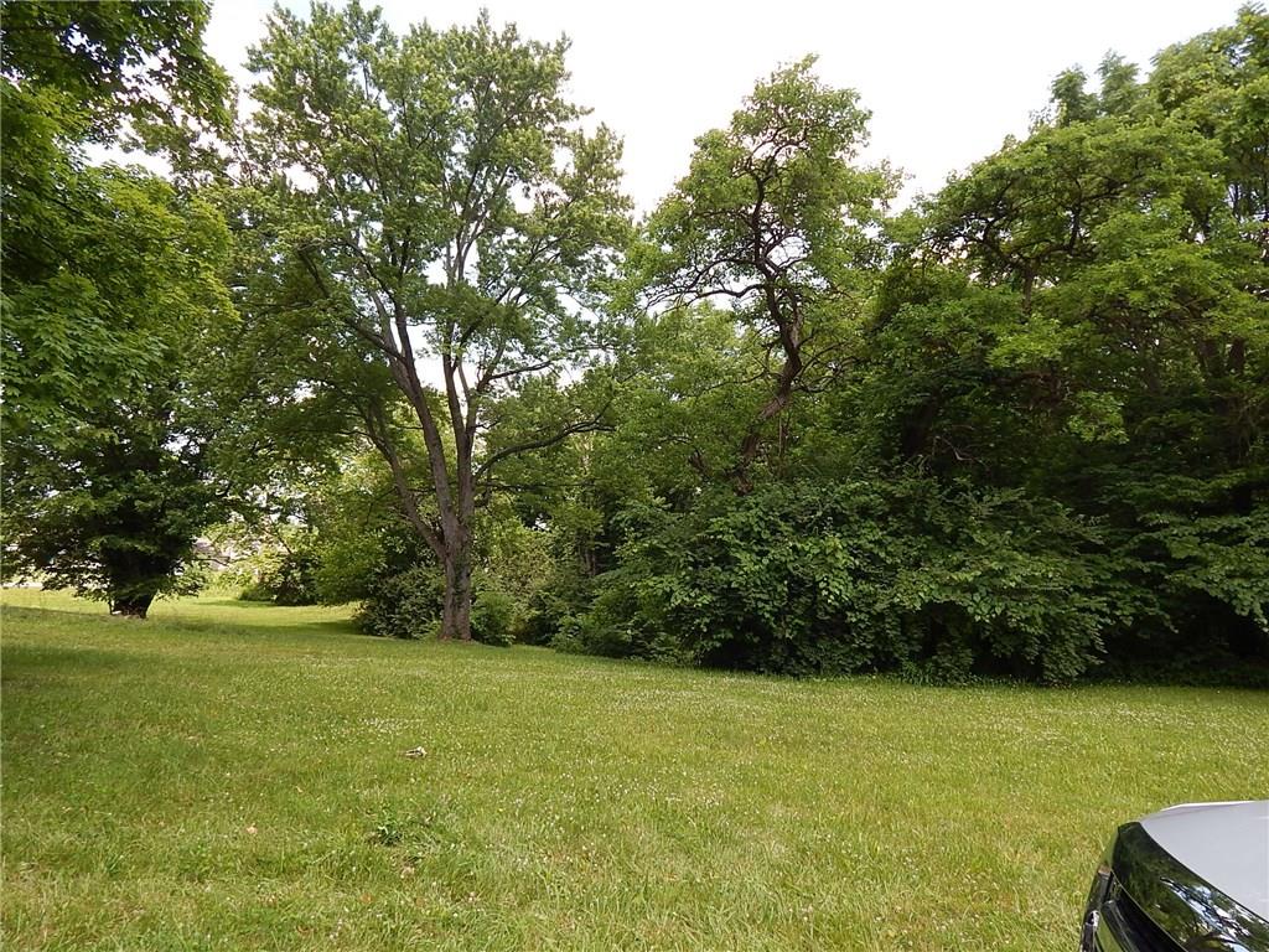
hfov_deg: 73.9
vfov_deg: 58.9
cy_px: 476
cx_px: 634
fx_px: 843
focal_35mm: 23
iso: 125
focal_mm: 4
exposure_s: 1/500
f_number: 3
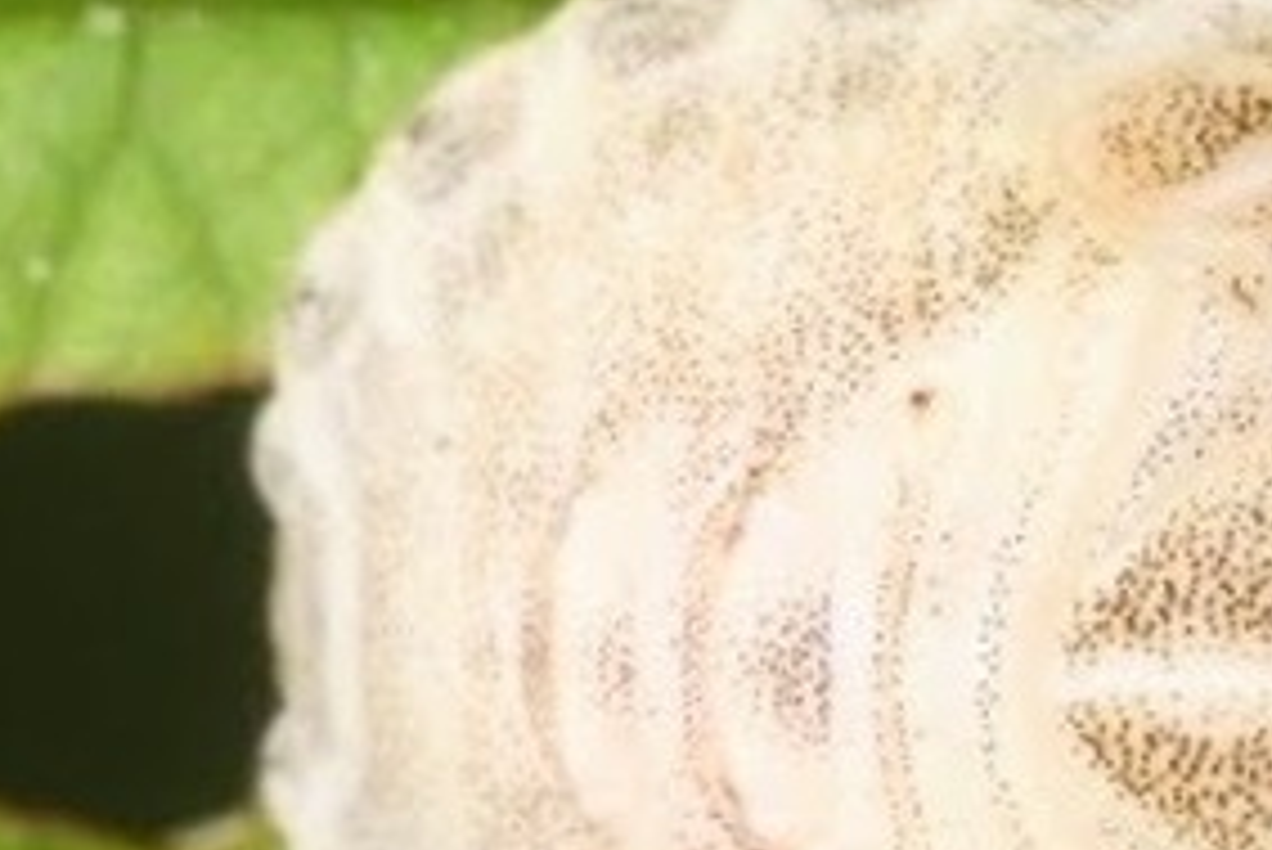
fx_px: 18866
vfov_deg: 2.6
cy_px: 675
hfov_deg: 3.9
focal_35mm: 534
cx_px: 1420
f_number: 29
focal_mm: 105
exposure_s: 1/60
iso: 100
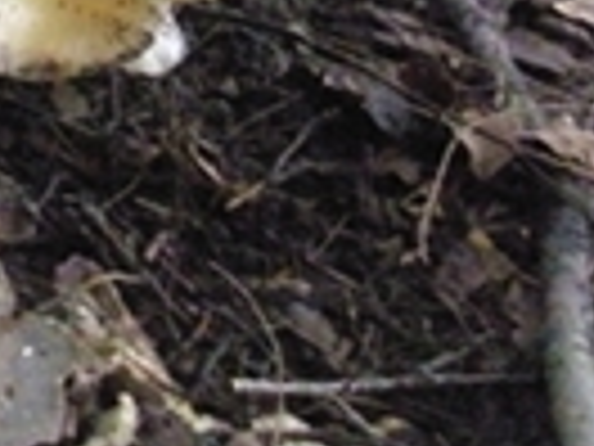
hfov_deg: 13.6
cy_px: -241
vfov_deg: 10.5
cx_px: -306
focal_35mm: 136
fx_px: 2334
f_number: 3.5
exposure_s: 1/51.6
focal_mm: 6.3
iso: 1600
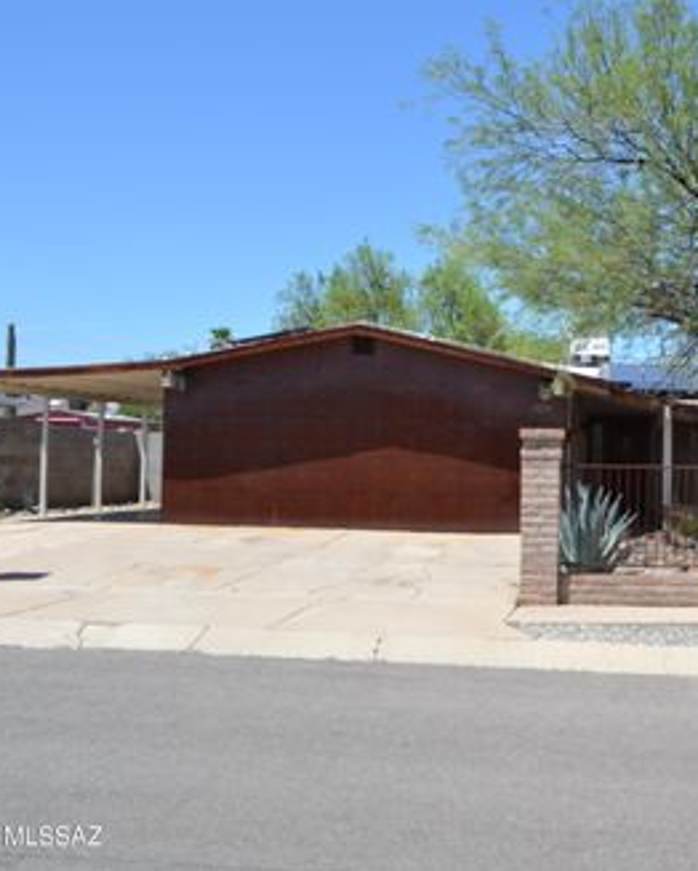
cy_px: 433
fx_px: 1109
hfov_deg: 33.6
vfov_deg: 42.9
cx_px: 586
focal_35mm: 43
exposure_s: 1/250
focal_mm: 20
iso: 100
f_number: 8
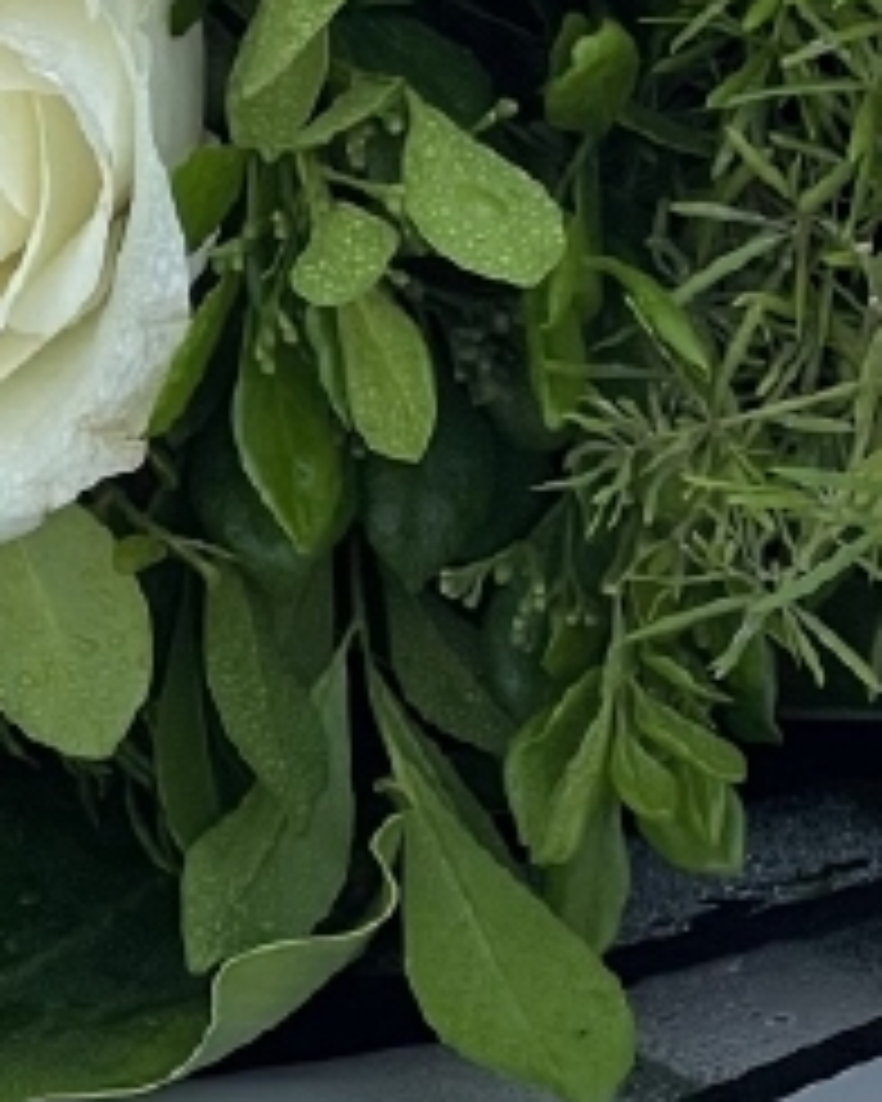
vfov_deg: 6.2
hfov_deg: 5.0
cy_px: -760
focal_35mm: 306
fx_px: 9985
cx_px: -171
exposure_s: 1/264
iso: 20
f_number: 2.2
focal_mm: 7.5
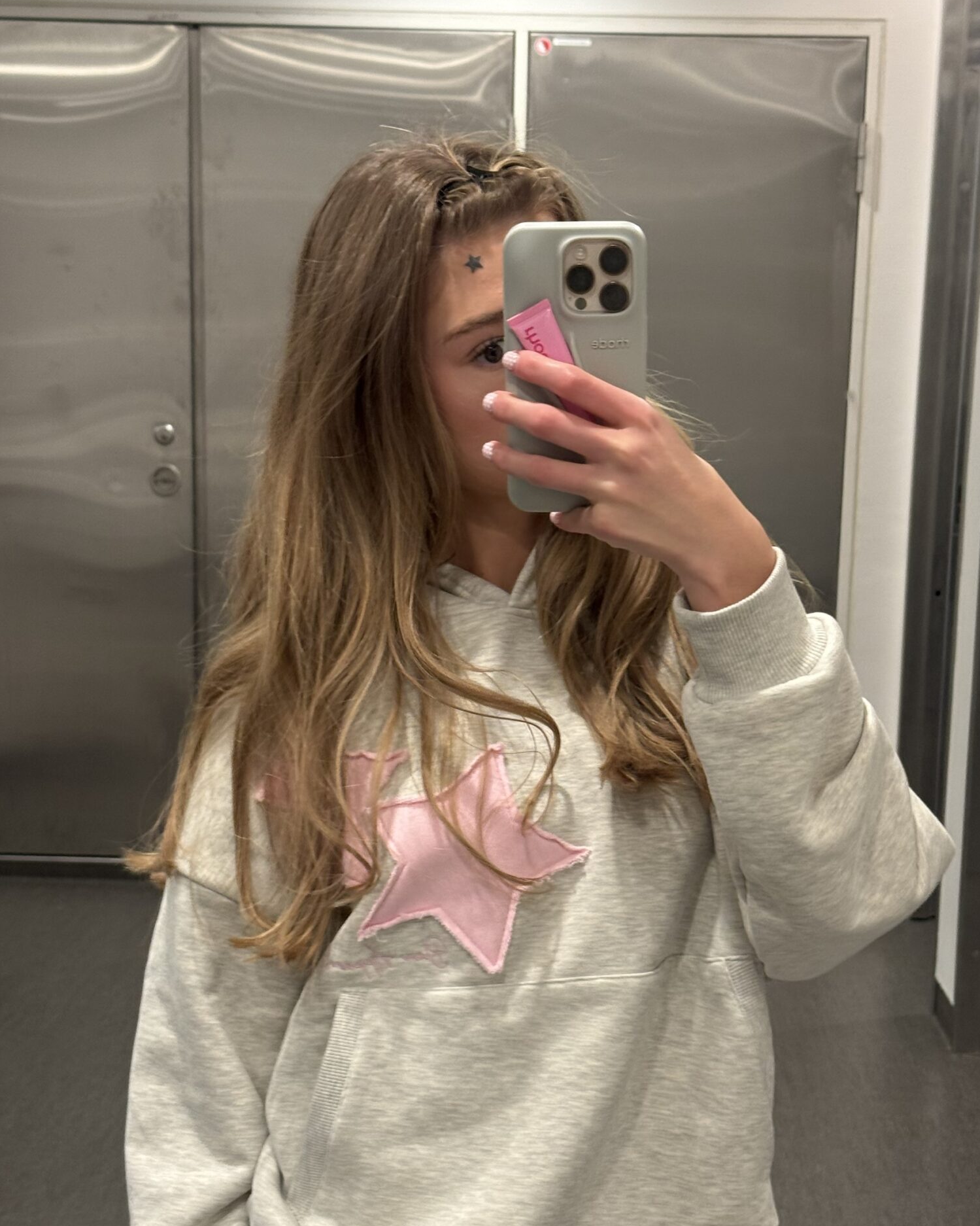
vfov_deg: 29.5
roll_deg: -2.6
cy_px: 767
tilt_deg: -10.9
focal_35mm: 64
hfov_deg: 23.8
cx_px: 543
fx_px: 2321
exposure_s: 1/50
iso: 125
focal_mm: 6.76
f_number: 1.78
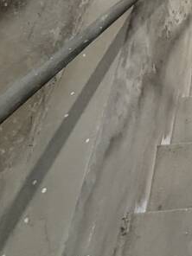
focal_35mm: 51
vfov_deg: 30.9
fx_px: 377
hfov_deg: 22.1
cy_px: -60
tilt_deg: -43.7
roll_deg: -0.2
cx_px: 308
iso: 400
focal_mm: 2.22
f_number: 2.2
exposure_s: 1/60
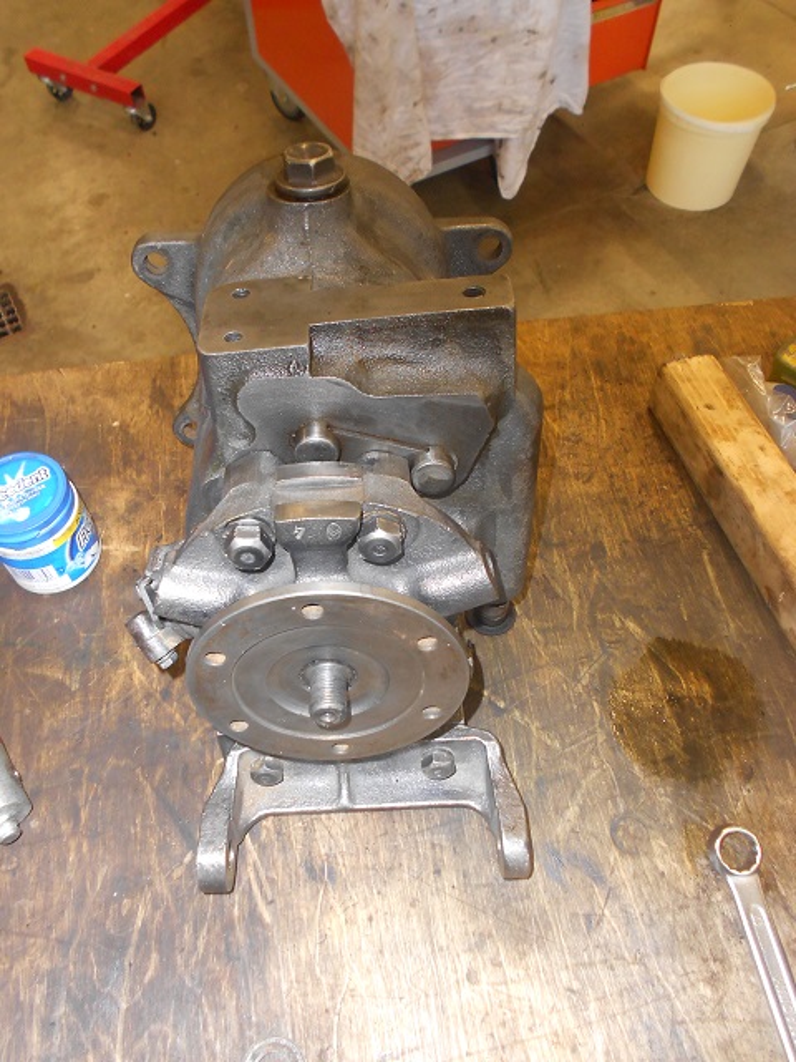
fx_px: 889
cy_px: 531
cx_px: 398
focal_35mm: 29
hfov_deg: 48.2
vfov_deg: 61.7
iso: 200
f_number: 3.4
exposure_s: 1/25
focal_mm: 5.1
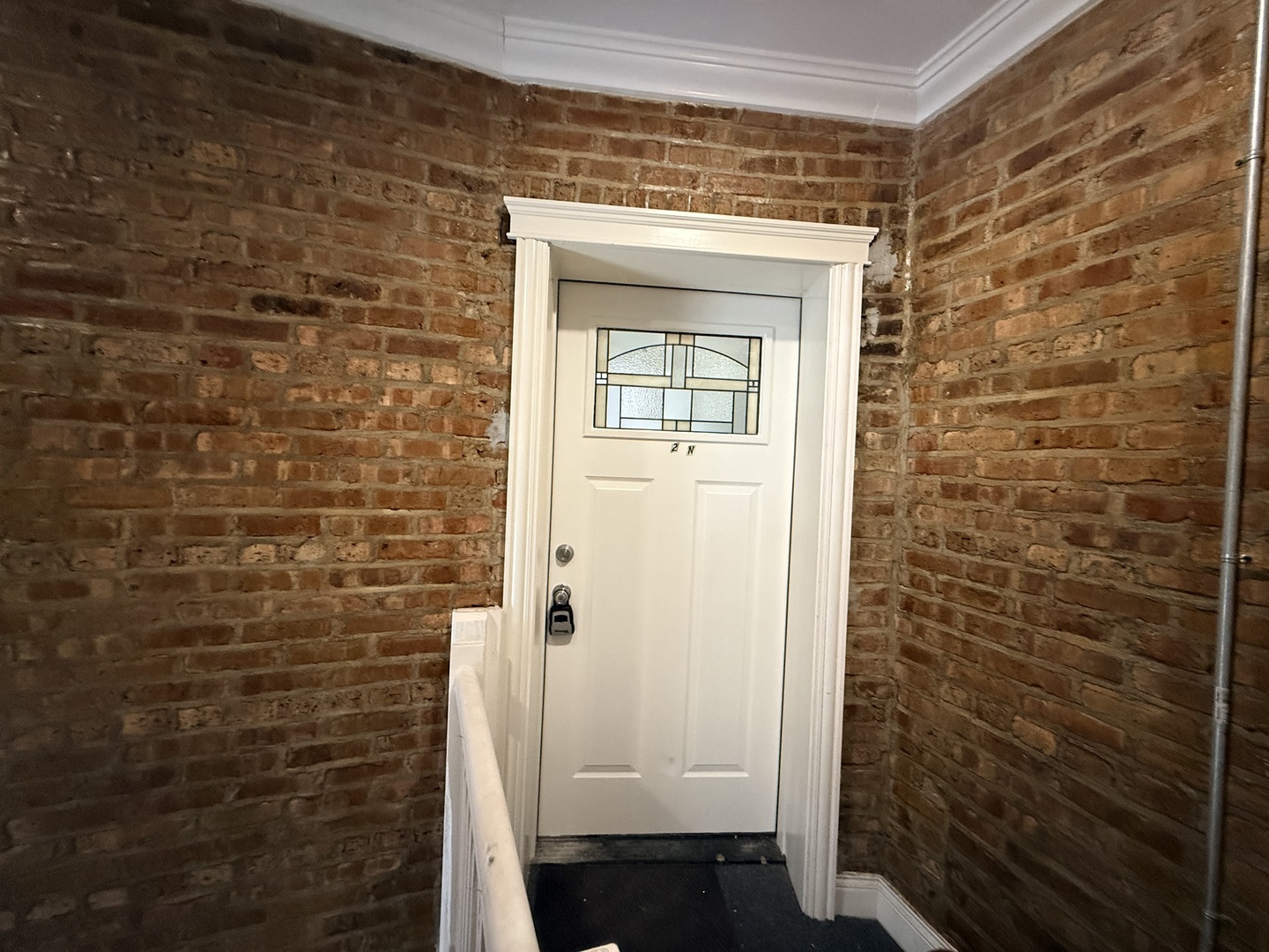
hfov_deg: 102.1
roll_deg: -2.7
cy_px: 476
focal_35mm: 14
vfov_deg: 85.7
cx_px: 634
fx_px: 513
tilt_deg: -1.5
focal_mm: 2.22
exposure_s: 1/60
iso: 800
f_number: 2.2
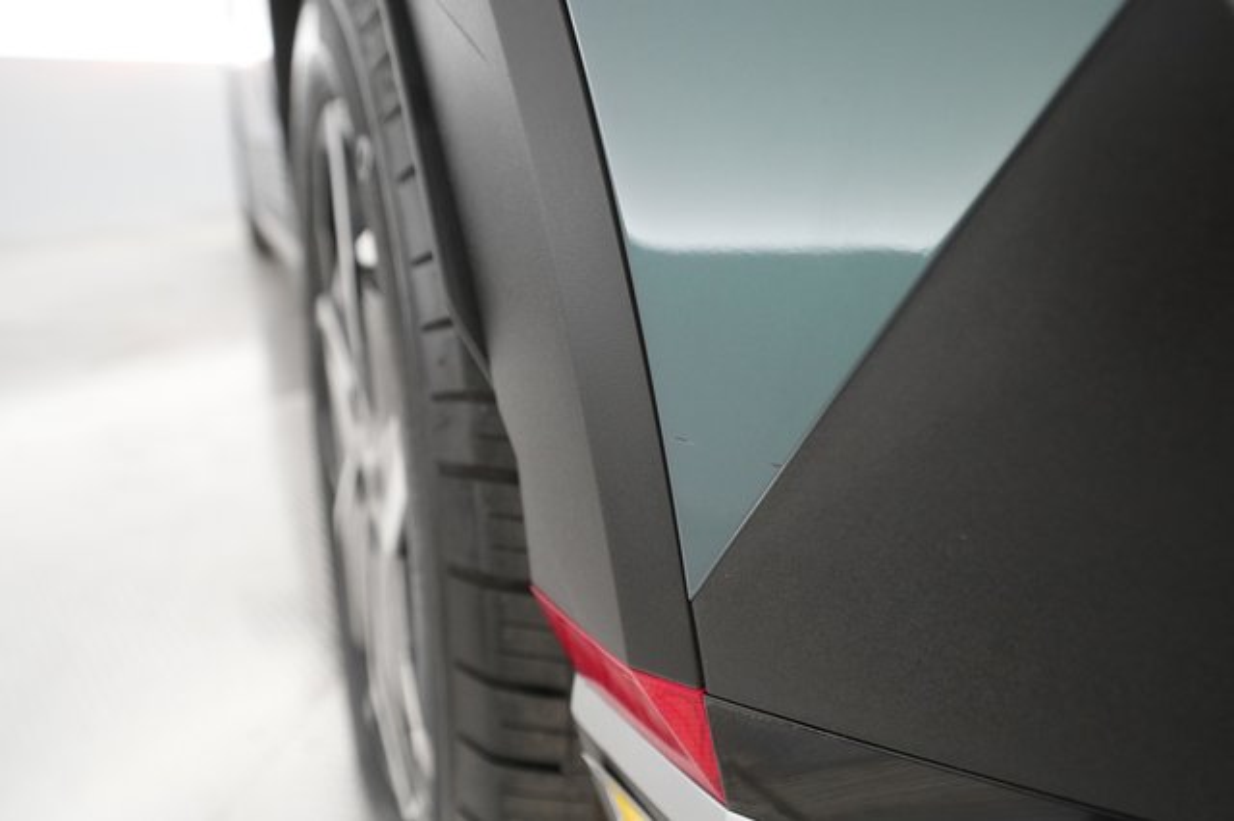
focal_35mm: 25
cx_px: 617
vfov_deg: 51.2
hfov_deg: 71.5
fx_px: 856
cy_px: 410
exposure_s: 1/100
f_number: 4.5
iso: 4000
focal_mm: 25
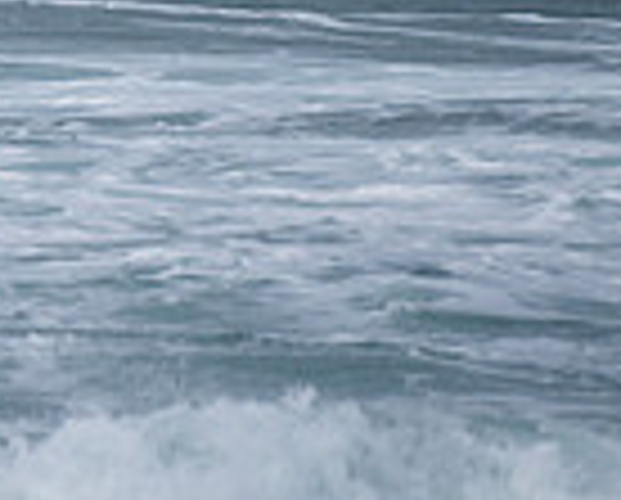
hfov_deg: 0.9
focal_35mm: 2119
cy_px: -282
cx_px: -670
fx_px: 39028
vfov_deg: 0.7
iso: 90
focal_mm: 500
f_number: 5.6
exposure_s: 1/1000
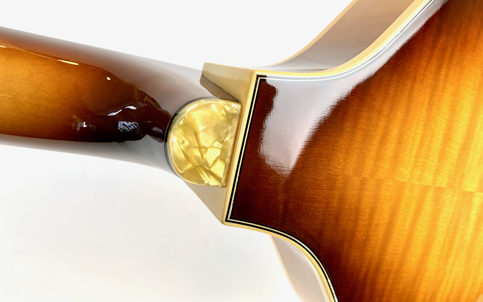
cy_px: 143
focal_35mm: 28
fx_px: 369
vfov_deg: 44.5
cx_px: 239
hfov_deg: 66.5
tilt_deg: -65.1
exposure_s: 1/100
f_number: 1.8
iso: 100
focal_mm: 4.25
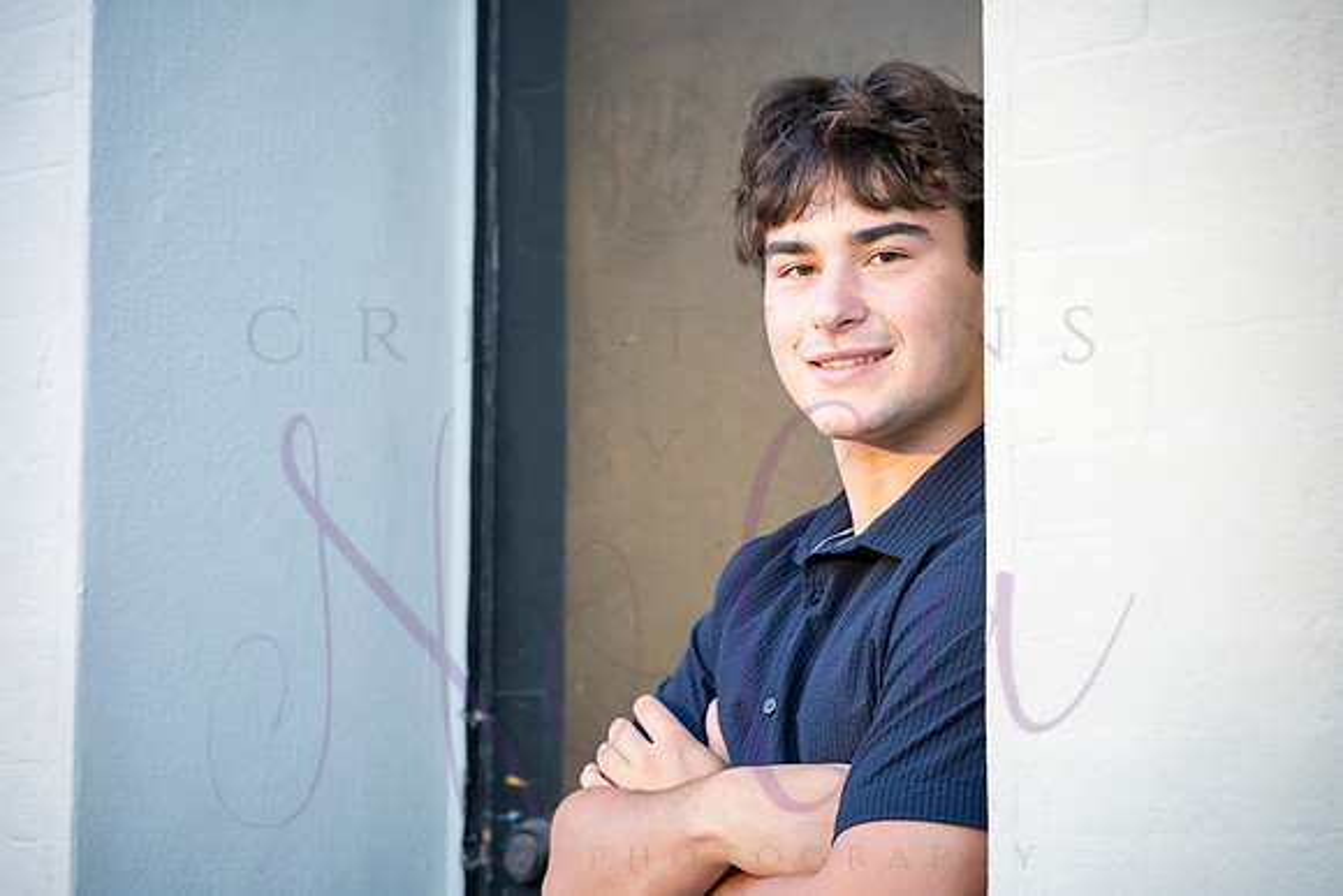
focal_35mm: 87
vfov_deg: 15.7
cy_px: 448
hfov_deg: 23.3
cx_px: 672
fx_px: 3250
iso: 1400
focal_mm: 87
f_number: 4
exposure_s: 1/1000
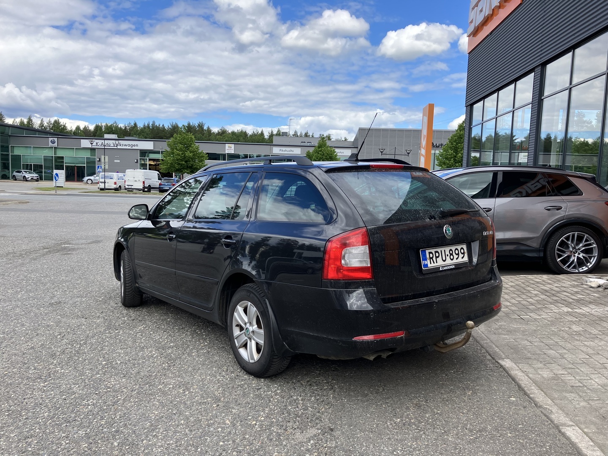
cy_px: 228
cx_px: 304
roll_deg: -2.4
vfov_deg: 49.7
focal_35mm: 28
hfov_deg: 63.4
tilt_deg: -5.5
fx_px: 492
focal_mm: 3.99
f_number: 1.8
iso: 32
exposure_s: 1/1156
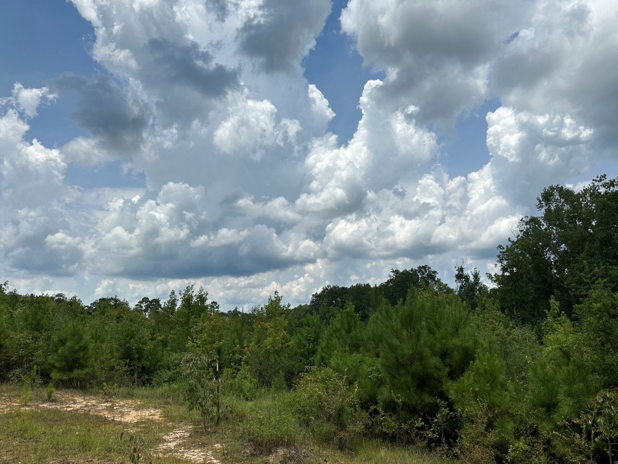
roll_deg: +0.3
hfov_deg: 65.3
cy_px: 259
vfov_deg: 51.3
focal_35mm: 27
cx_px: 319
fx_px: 482
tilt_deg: +8.7
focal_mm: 6.86
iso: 80
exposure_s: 1/10753
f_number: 1.78
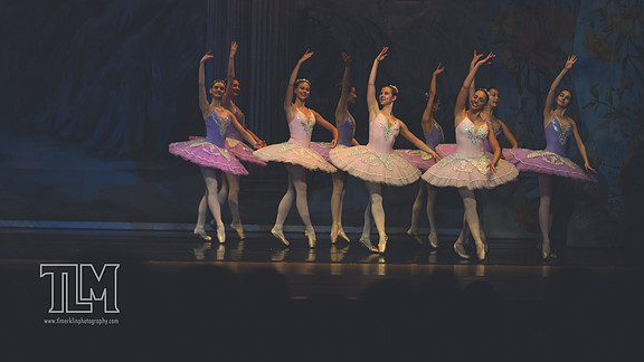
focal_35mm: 158
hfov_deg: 13.6
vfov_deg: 7.7
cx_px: 323
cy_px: 160
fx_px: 2698
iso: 450
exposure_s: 1/500
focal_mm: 100
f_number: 2.8
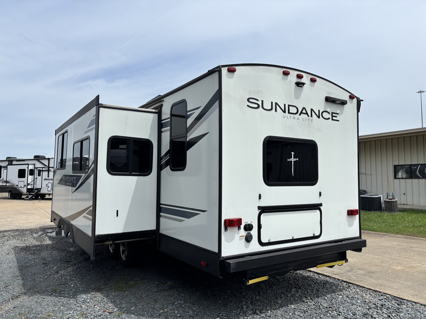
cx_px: 213
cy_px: 160
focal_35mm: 26
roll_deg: +0.0
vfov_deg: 53.1
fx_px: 320
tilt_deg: +3.0
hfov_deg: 67.3
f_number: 1.6
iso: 50
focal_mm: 5.96
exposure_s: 1/5952
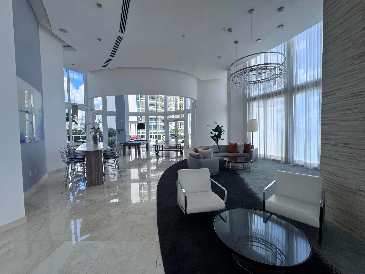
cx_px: 182
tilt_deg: -2.6
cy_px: 137
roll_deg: +0.2
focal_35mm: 14
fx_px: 148
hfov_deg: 102.1
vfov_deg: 85.7
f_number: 2.2
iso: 40
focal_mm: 2.22
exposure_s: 1/322
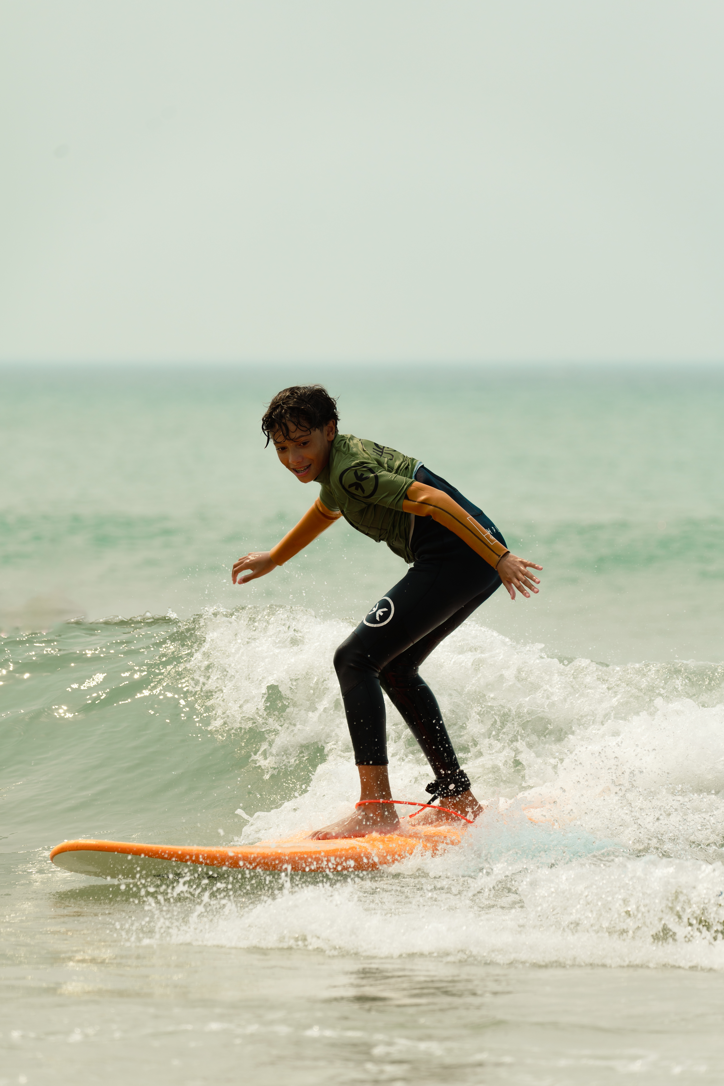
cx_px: 362
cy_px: 543
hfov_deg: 5.1
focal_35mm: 267
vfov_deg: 7.7
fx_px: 8053
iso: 160
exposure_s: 1/2000
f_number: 5.6
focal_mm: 267
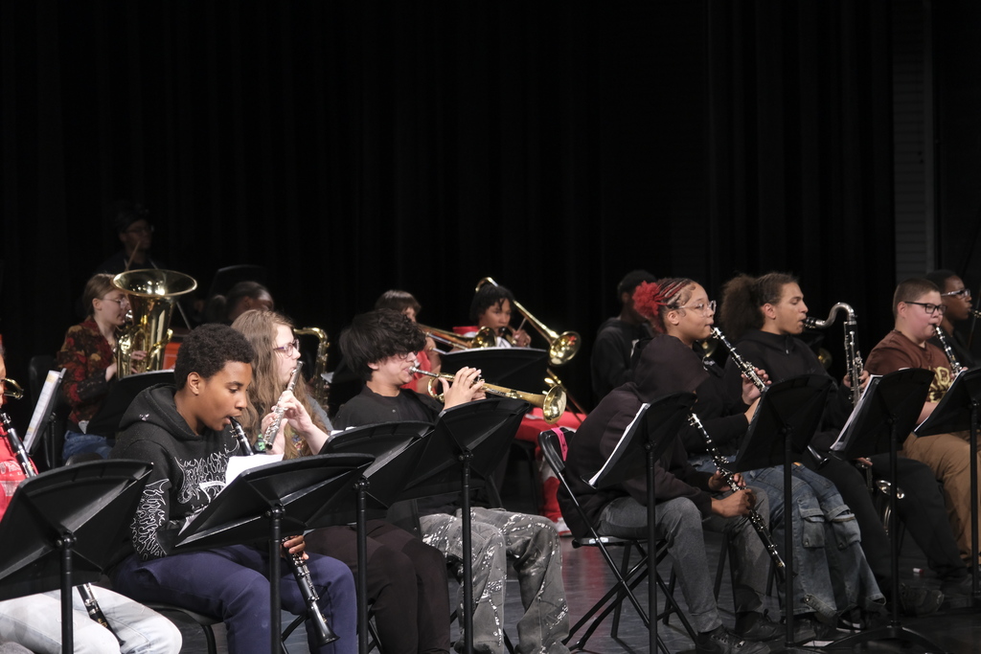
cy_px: 327
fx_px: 2752
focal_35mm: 101
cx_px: 490
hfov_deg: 20.2
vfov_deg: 13.6
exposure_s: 1/100
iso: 1250
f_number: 4
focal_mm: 67.5
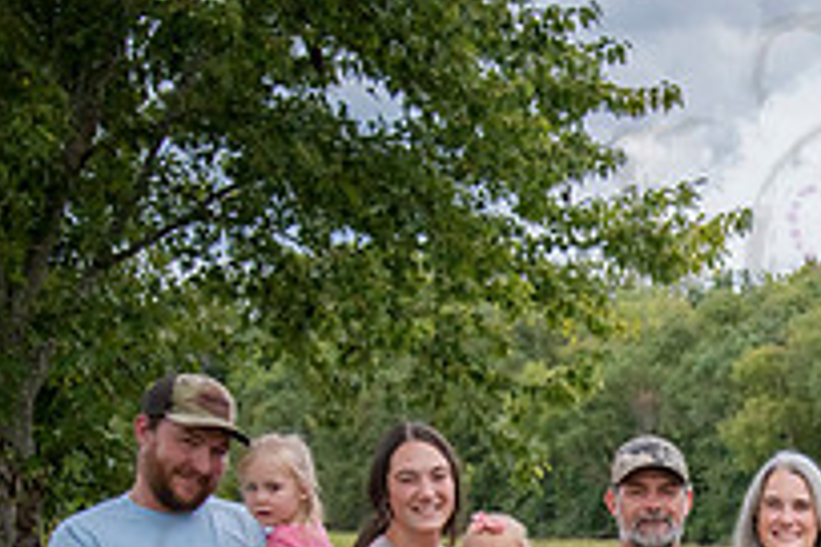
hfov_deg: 18.3
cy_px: 750
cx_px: 893
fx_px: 2463
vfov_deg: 12.2
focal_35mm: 108
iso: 400
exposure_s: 1/500
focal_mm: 38
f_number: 5.6
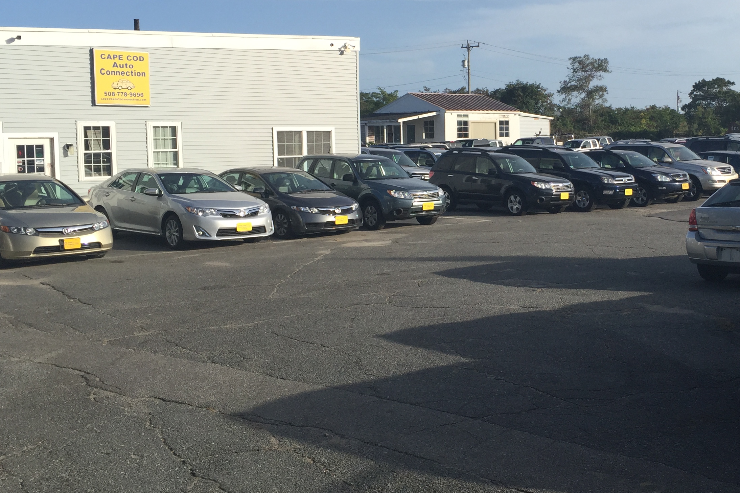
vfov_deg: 29.8
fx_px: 925
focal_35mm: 45
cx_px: 497
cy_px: 199
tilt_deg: -1.6
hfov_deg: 43.0
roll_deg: -1.2
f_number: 2.2
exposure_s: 1/1582
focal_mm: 4.15
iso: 32
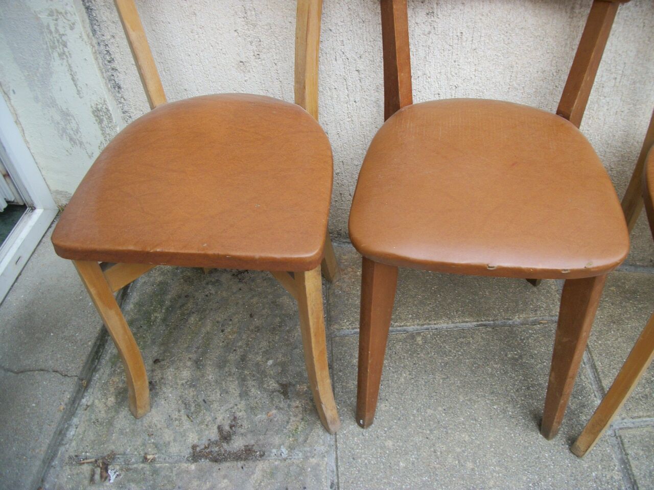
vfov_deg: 44.2
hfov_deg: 56.8
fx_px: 605
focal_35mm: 32
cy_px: 245
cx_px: 327
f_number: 2.9
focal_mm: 5.7
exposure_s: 1/100
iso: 80
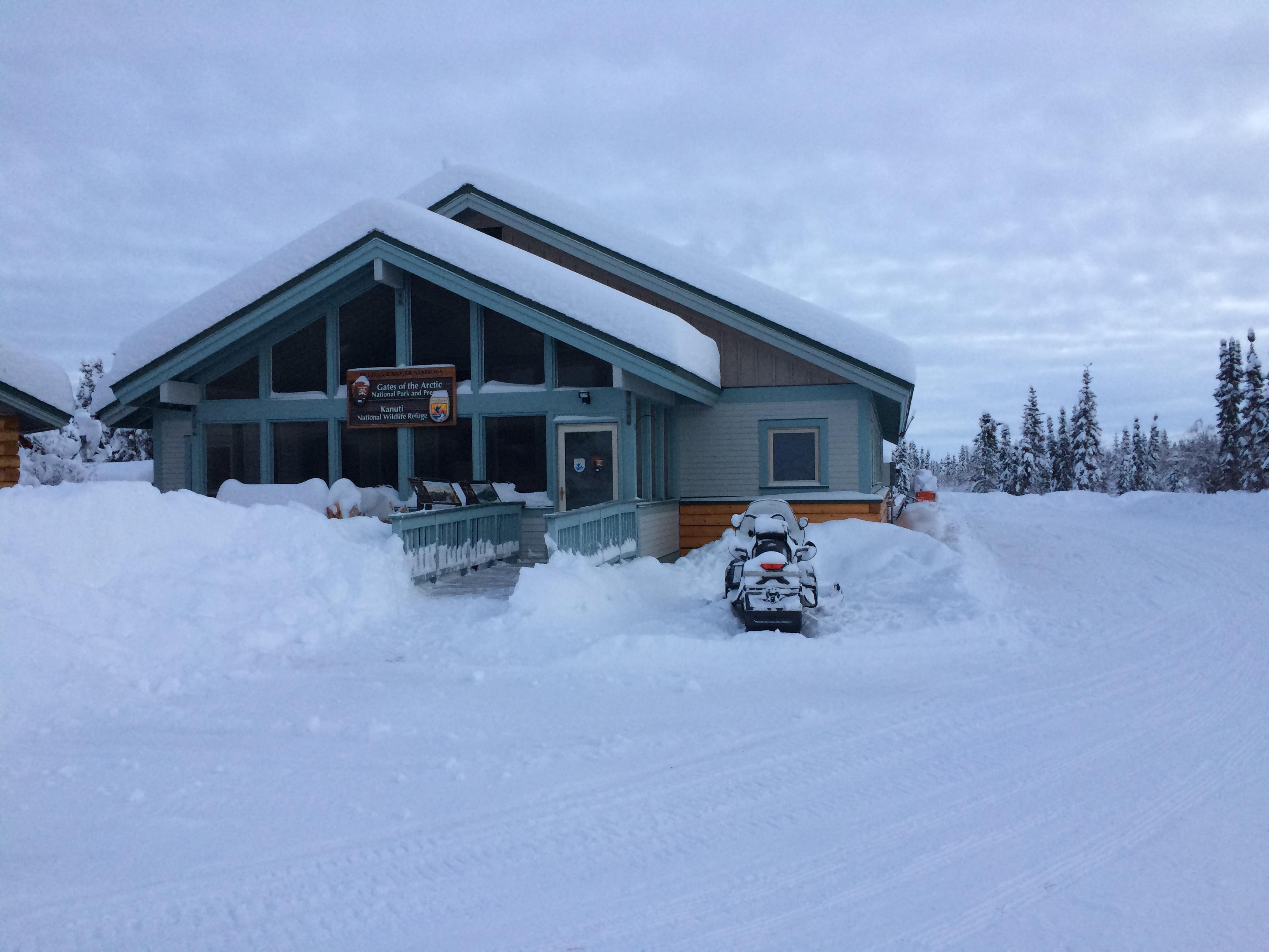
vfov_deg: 48.2
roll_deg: +3.4
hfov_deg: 61.7
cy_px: 476
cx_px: 634
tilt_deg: -2.1
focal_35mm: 29
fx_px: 1063
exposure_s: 1/40
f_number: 2.2
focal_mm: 4.15
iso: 40
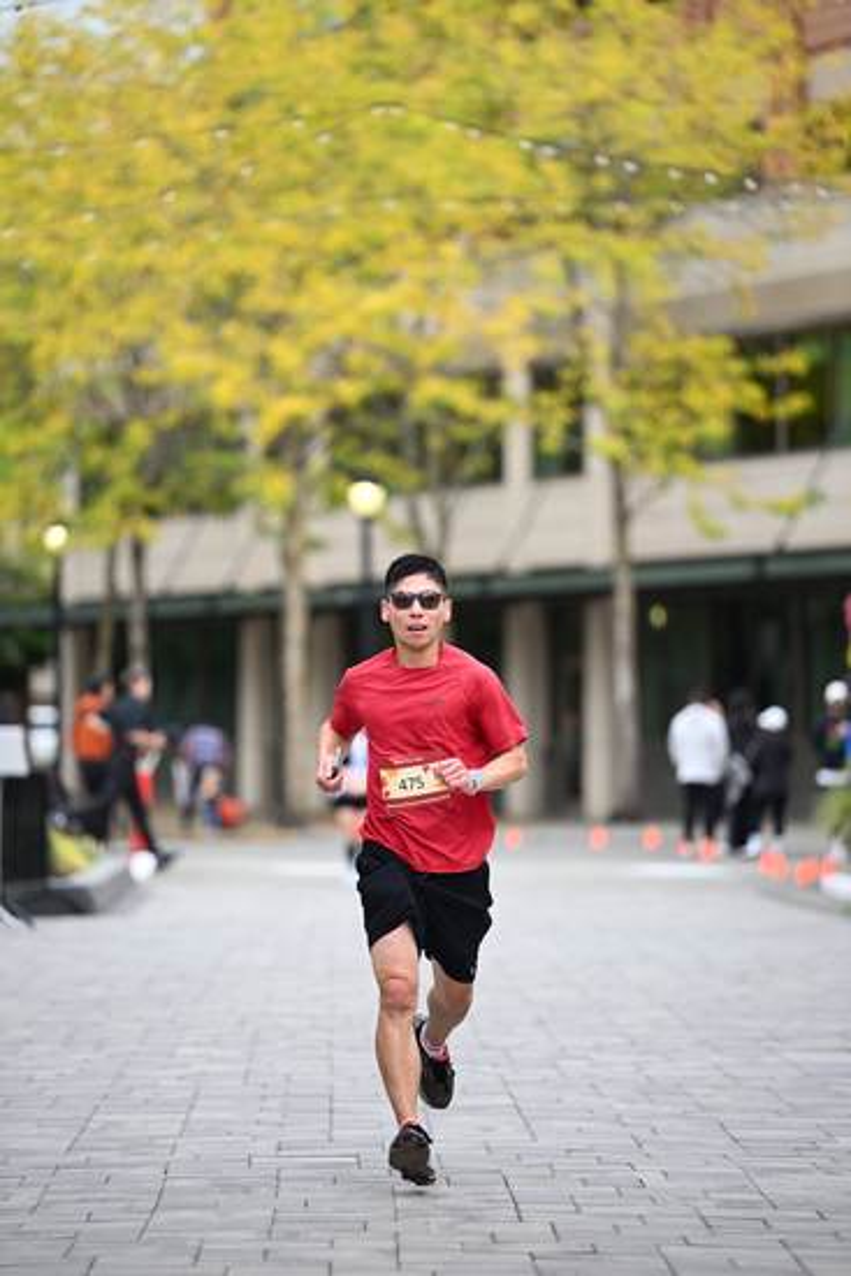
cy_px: 638
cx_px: 426
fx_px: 6024
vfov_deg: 12.1
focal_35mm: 170
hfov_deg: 8.1
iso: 640
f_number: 2.8
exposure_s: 1/2000
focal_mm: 170
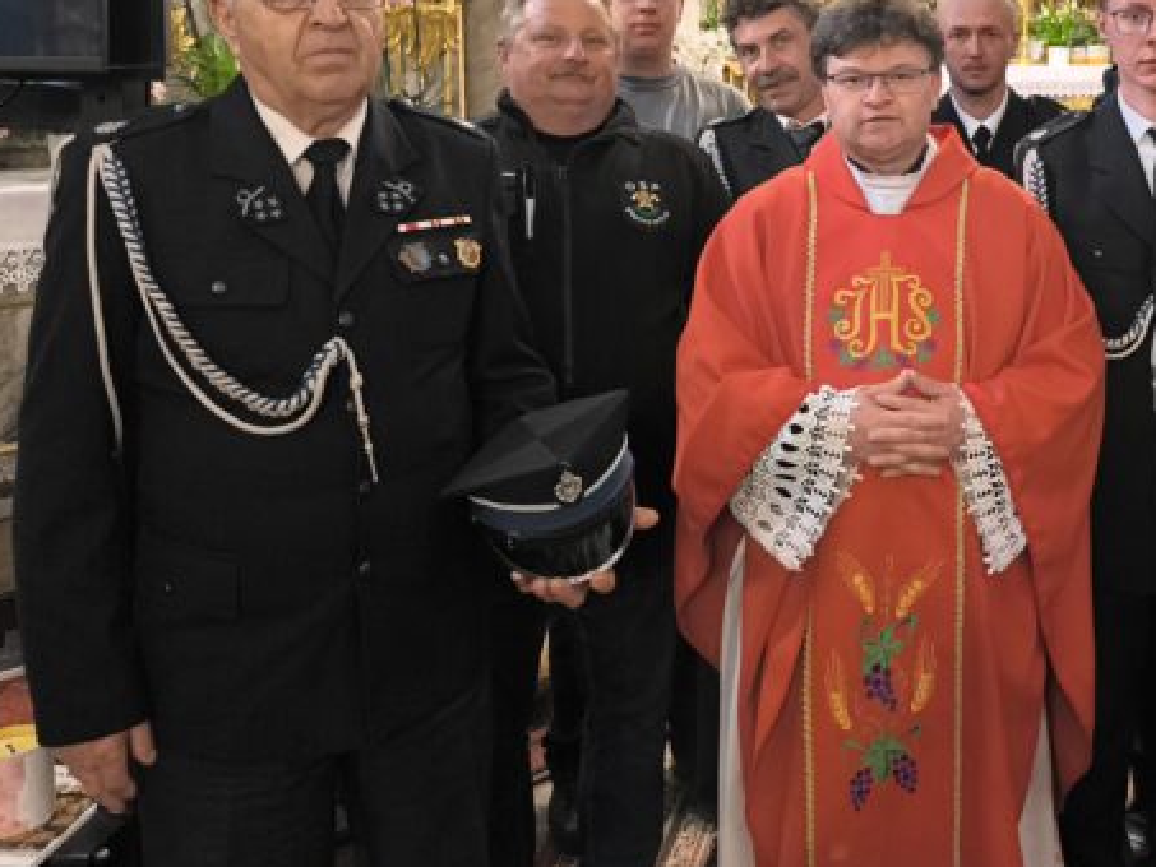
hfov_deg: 45.5
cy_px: 158
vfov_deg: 35.5
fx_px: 1303
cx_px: 921
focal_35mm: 39
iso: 1250
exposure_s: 1/33.3
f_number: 1.65
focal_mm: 6.14
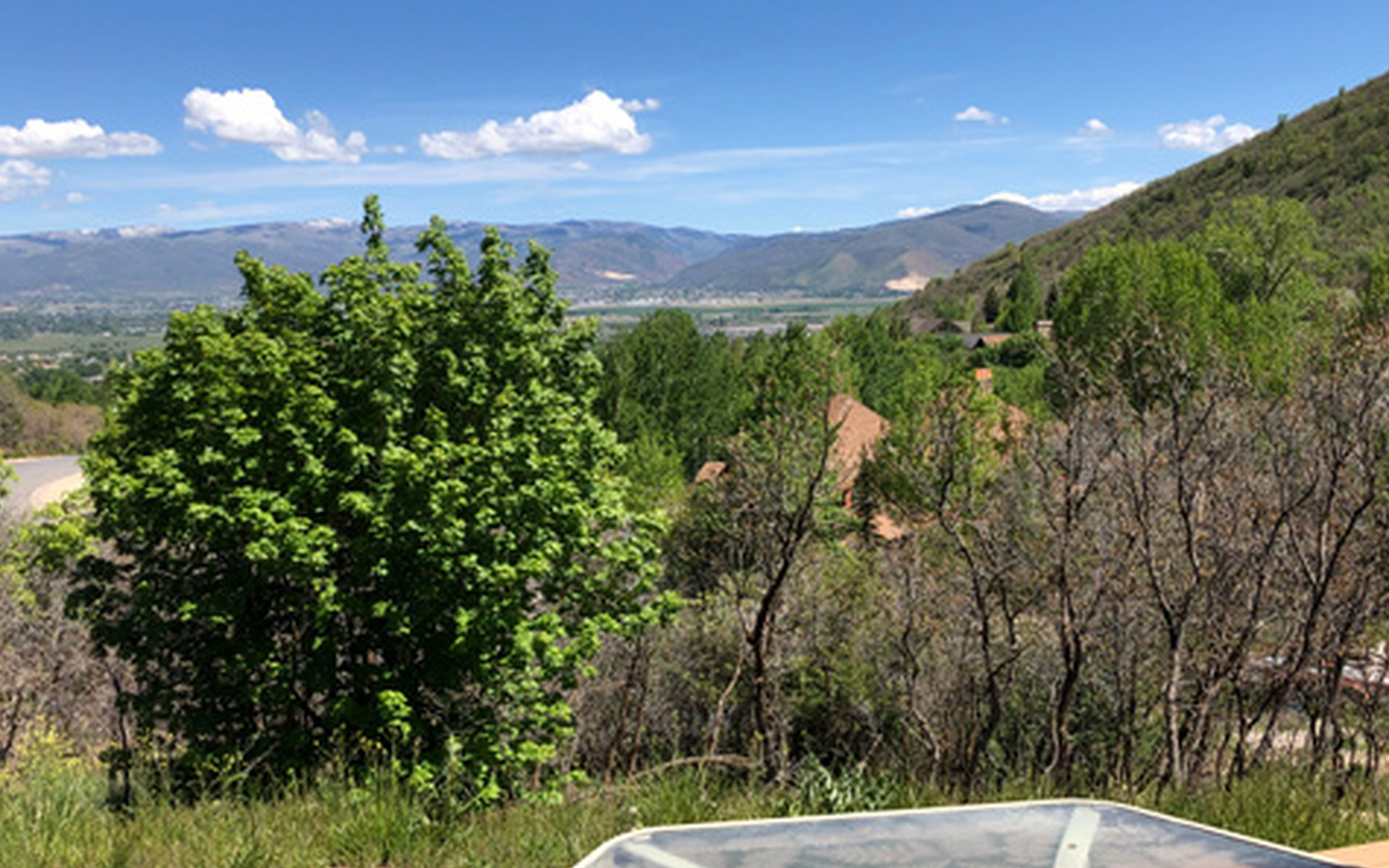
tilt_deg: -5.1
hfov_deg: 49.2
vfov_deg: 32.0
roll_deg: +1.7
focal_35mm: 40
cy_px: 418
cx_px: 629
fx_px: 1514
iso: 20
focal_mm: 4
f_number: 1.8
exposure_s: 1/1656
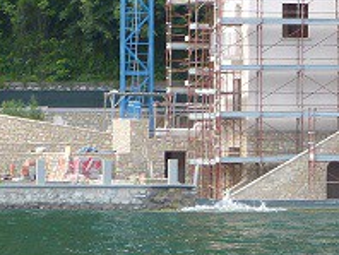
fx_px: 5001
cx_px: 315
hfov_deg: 3.9
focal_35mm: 510
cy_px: -137
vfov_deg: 2.9
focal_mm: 28.4
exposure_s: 1/320
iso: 160
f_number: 4
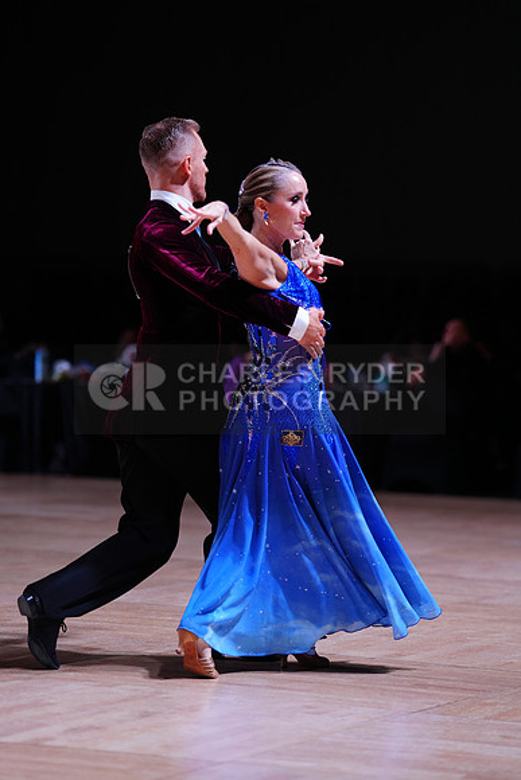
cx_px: 260
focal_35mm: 130
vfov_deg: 15.8
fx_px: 2820
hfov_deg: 10.6
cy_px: 390
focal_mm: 130
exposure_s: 1/500
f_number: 2.8
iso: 640
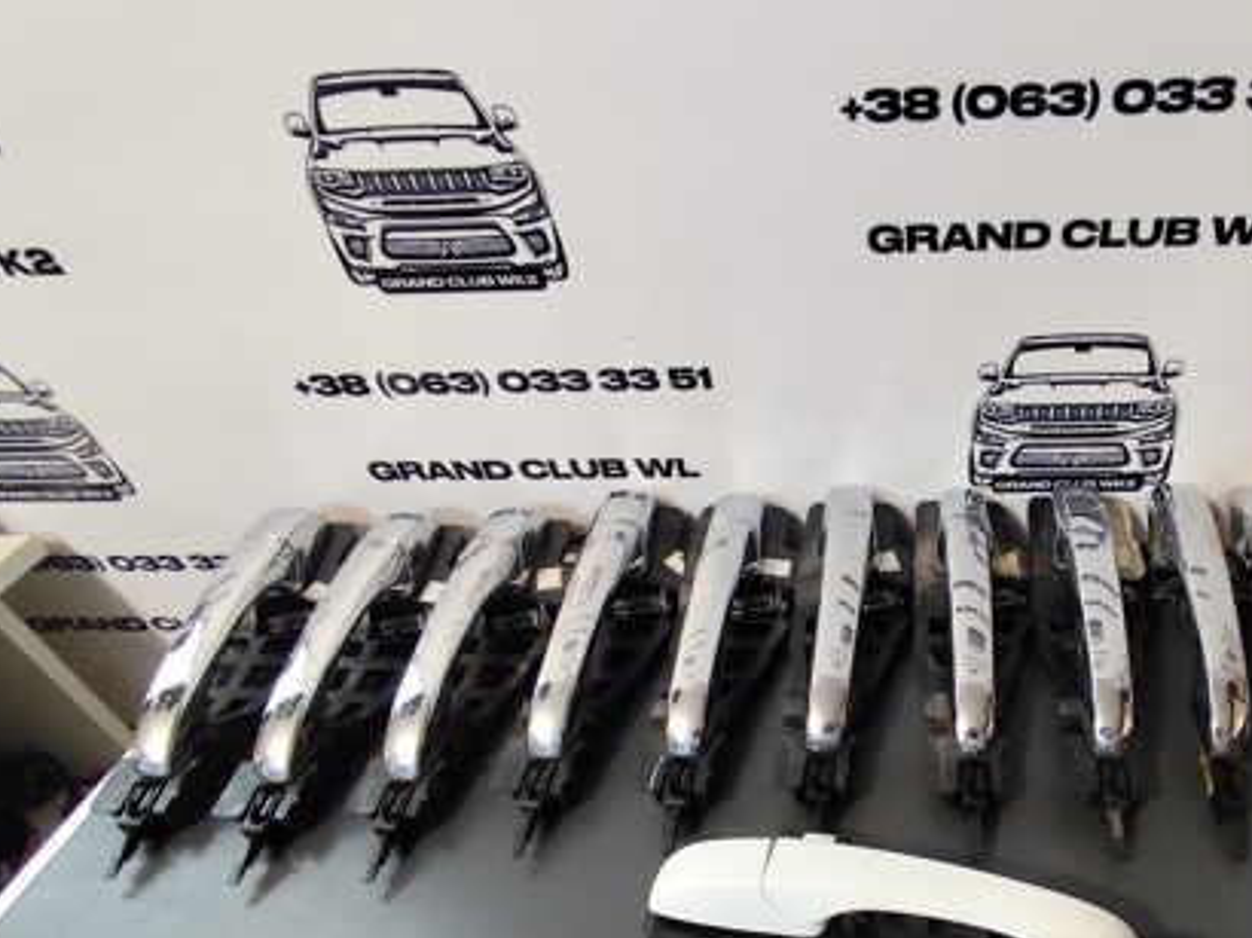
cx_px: 904
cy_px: 678
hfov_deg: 66.1
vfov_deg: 52.9
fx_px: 904
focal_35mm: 25
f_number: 2.2
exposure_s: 1/60
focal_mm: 1.65
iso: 400
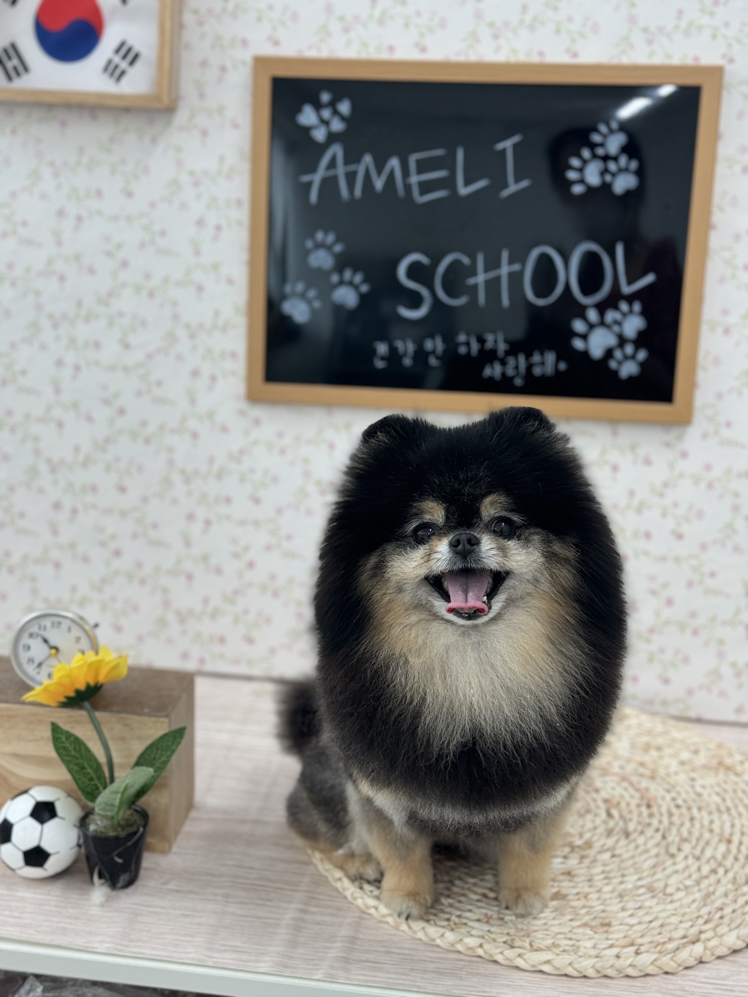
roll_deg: -1.1
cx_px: 374
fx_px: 1383
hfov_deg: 30.3
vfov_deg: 39.7
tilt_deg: -15.7
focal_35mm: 48
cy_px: 498
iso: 80
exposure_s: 1/120
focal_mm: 6.76
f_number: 1.78
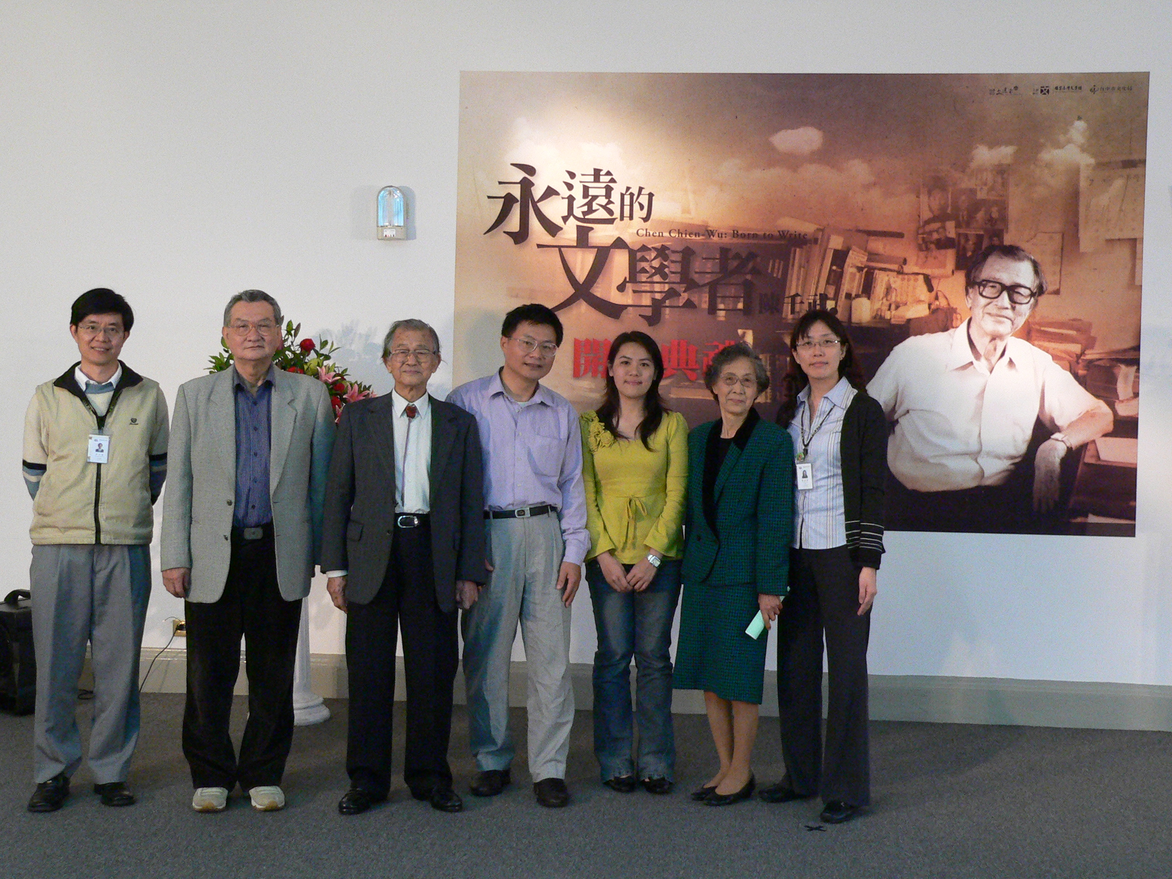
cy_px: 440
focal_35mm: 48
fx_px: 1625
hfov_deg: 39.7
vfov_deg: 30.3
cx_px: 586
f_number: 2.8
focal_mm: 7.9
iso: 400
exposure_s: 1/60
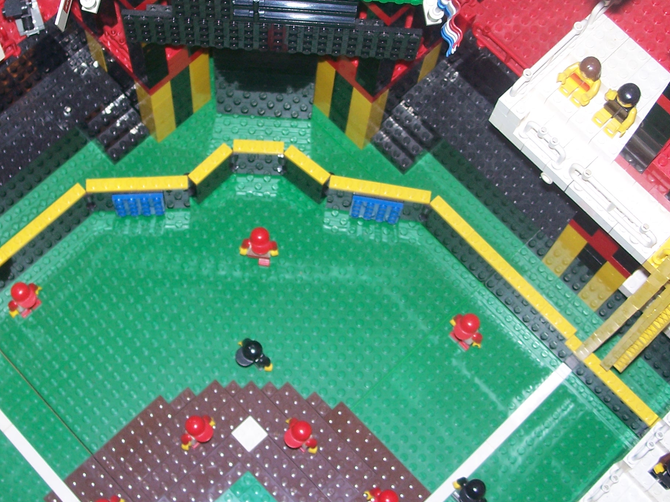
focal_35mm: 66
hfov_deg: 29.3
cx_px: 263
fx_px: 1277
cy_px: 150
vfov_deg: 22.1
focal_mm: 7.8
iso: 125
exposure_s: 1/60
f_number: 2.8
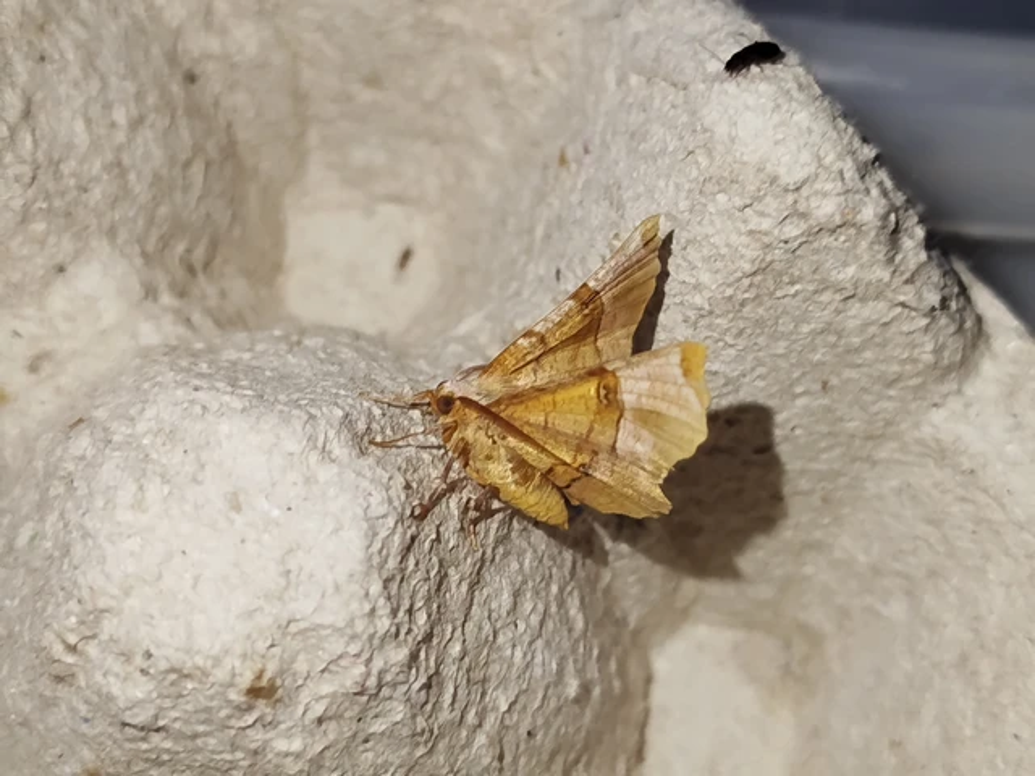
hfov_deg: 31.2
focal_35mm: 62
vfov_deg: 23.7
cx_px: 518
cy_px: 388
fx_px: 1854
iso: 125
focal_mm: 5.31
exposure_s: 1/50
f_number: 1.7
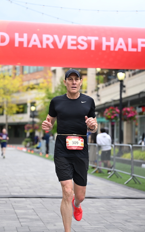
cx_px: 66
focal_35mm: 81
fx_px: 512
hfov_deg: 16.1
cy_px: 118
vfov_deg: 25.5
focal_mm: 77
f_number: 2.8
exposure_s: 1/2000
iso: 640
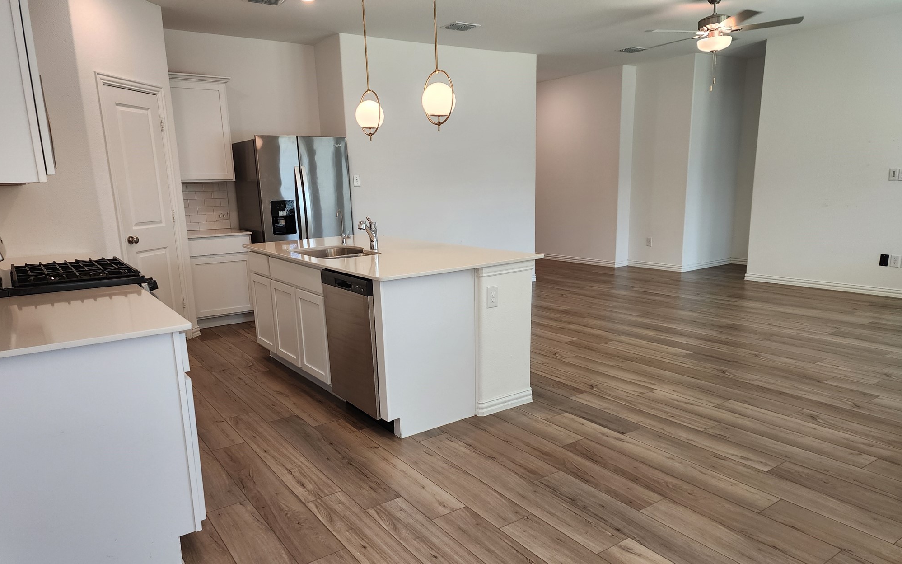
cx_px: 443
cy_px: 310
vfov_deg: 49.2
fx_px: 615
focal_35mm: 25
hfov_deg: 72.5
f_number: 1.8
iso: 100
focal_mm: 6.4
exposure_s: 1/120
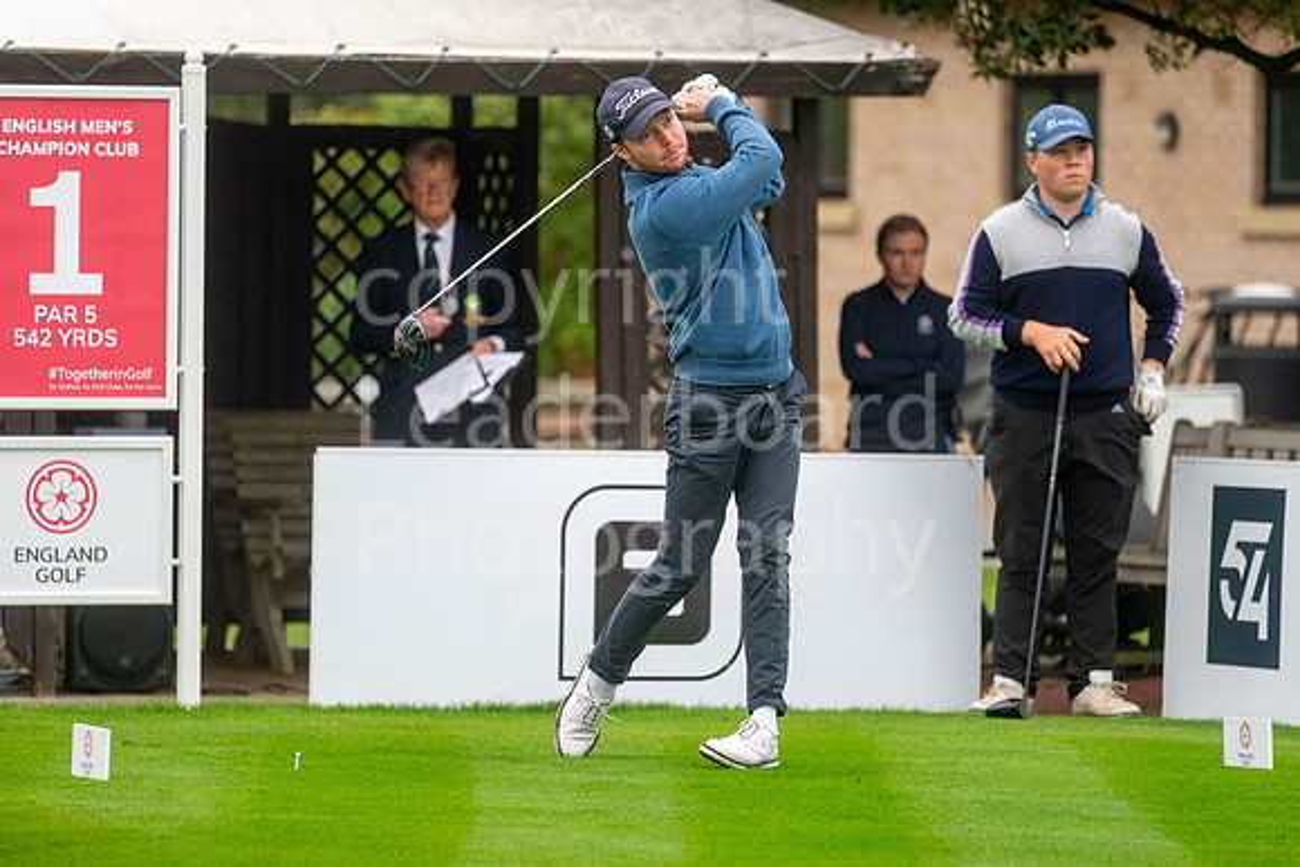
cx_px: 650
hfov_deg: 6.9
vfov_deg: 4.6
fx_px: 10835
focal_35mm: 300
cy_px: 434
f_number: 4
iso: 1000
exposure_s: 1/800
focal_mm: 300
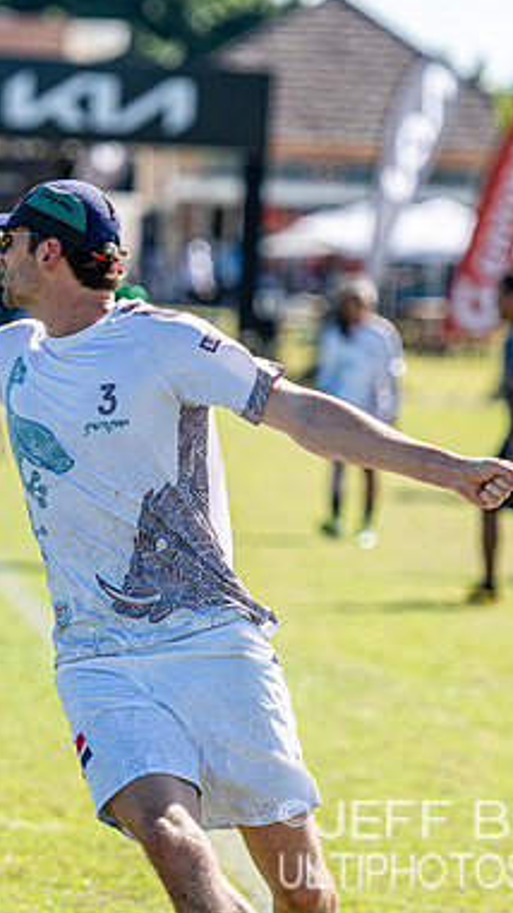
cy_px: 455
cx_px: 120
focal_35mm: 370
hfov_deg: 3.3
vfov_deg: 5.8
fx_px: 8957
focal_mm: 155
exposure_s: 1/1600
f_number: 3.2
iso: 125
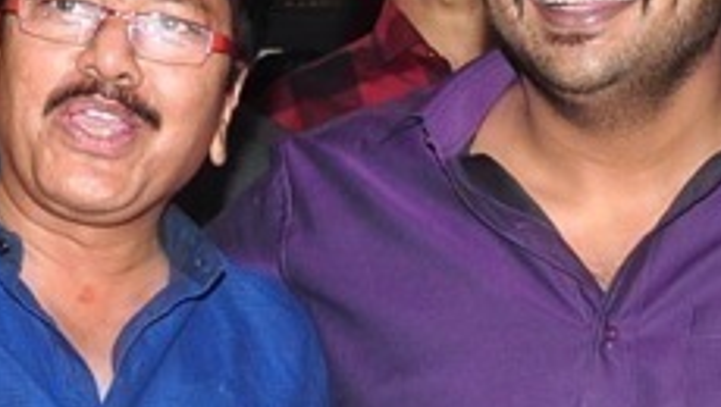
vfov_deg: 5.3
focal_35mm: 229
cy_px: 590
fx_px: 4383
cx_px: 671
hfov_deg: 9.4
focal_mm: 28
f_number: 9
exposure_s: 1/125
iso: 500
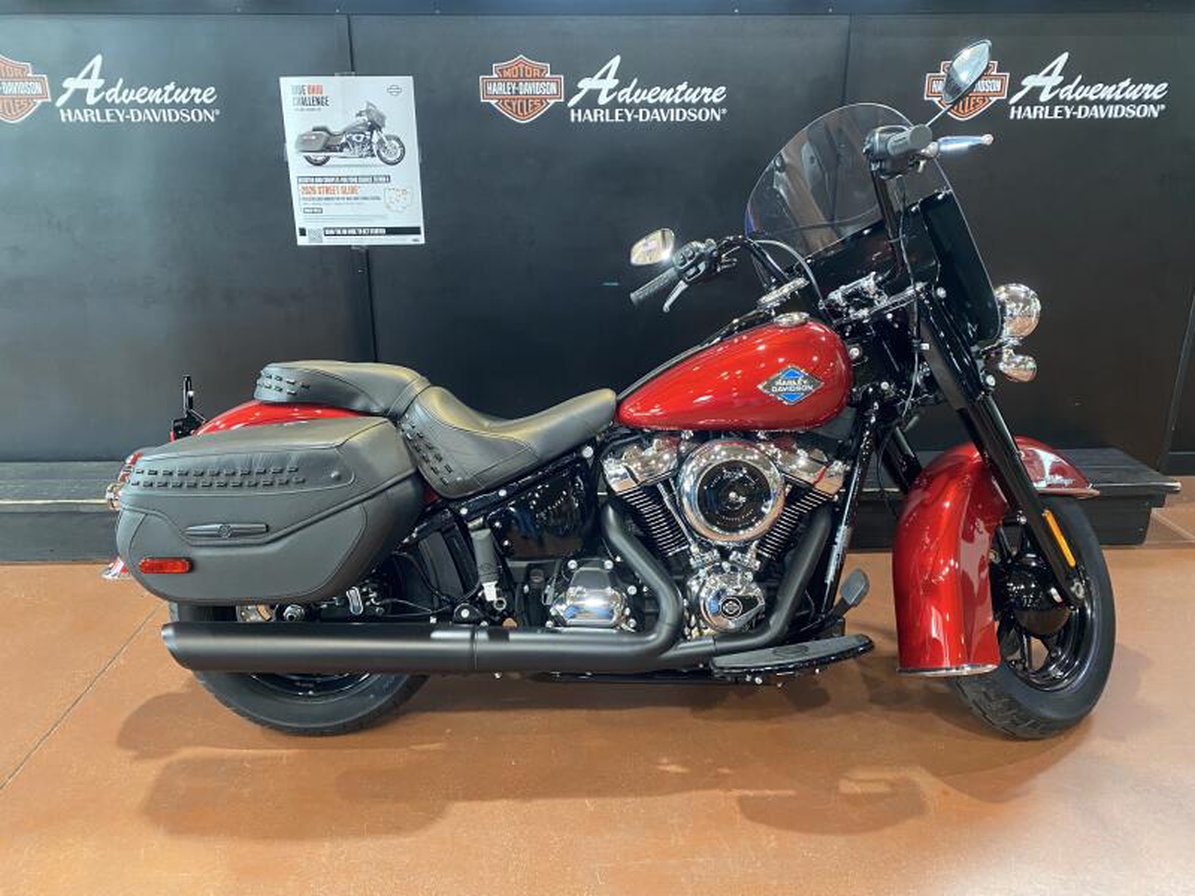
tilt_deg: -19.0
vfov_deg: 53.1
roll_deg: +0.8
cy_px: 448
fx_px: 898
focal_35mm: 26
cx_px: 598
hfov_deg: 67.3
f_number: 1.8
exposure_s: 1/60
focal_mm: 4.25
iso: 400
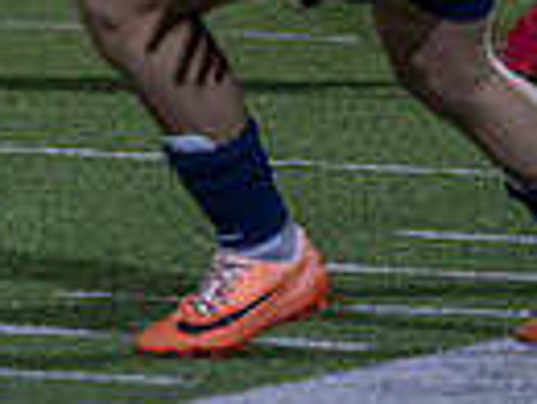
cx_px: -772
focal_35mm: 1279
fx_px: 19878
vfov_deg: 1.2
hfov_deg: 1.5
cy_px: -491
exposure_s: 1/1000
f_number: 2.8
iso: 3200
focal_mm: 200
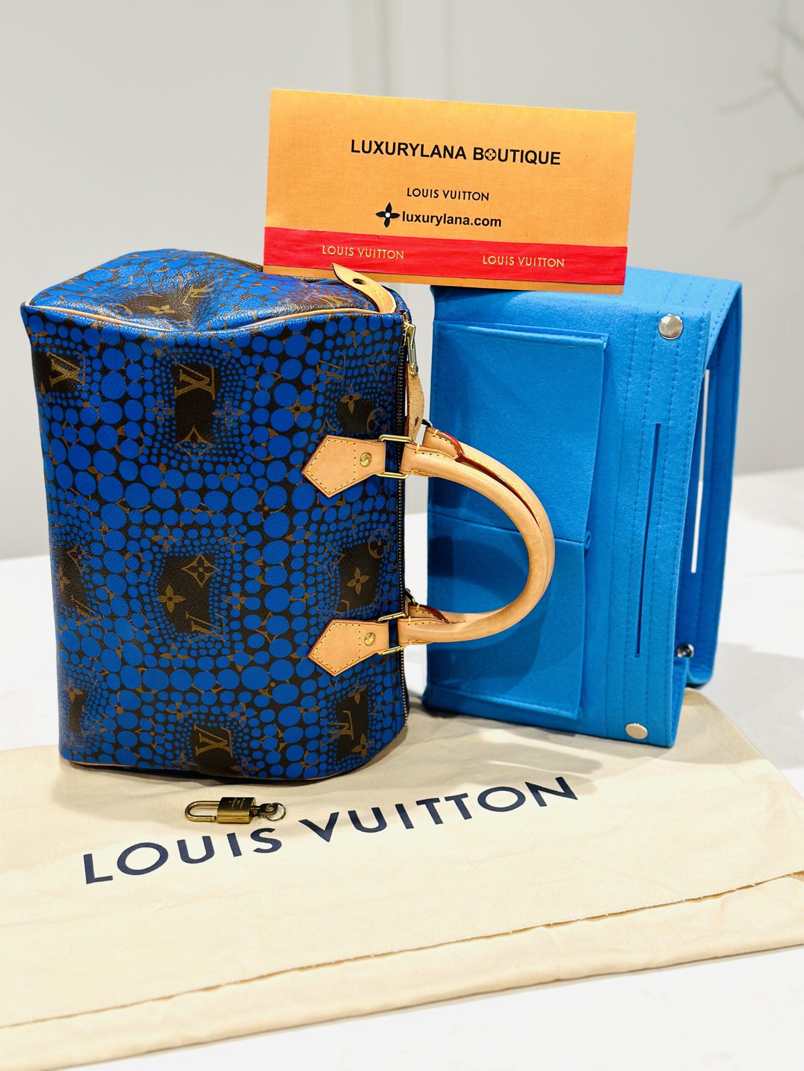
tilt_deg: -21.7
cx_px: 402
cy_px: 536
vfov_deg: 39.7
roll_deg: +2.0
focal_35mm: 48
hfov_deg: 30.3
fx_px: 1486
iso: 125
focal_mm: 6.86
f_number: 1.78
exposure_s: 1/60
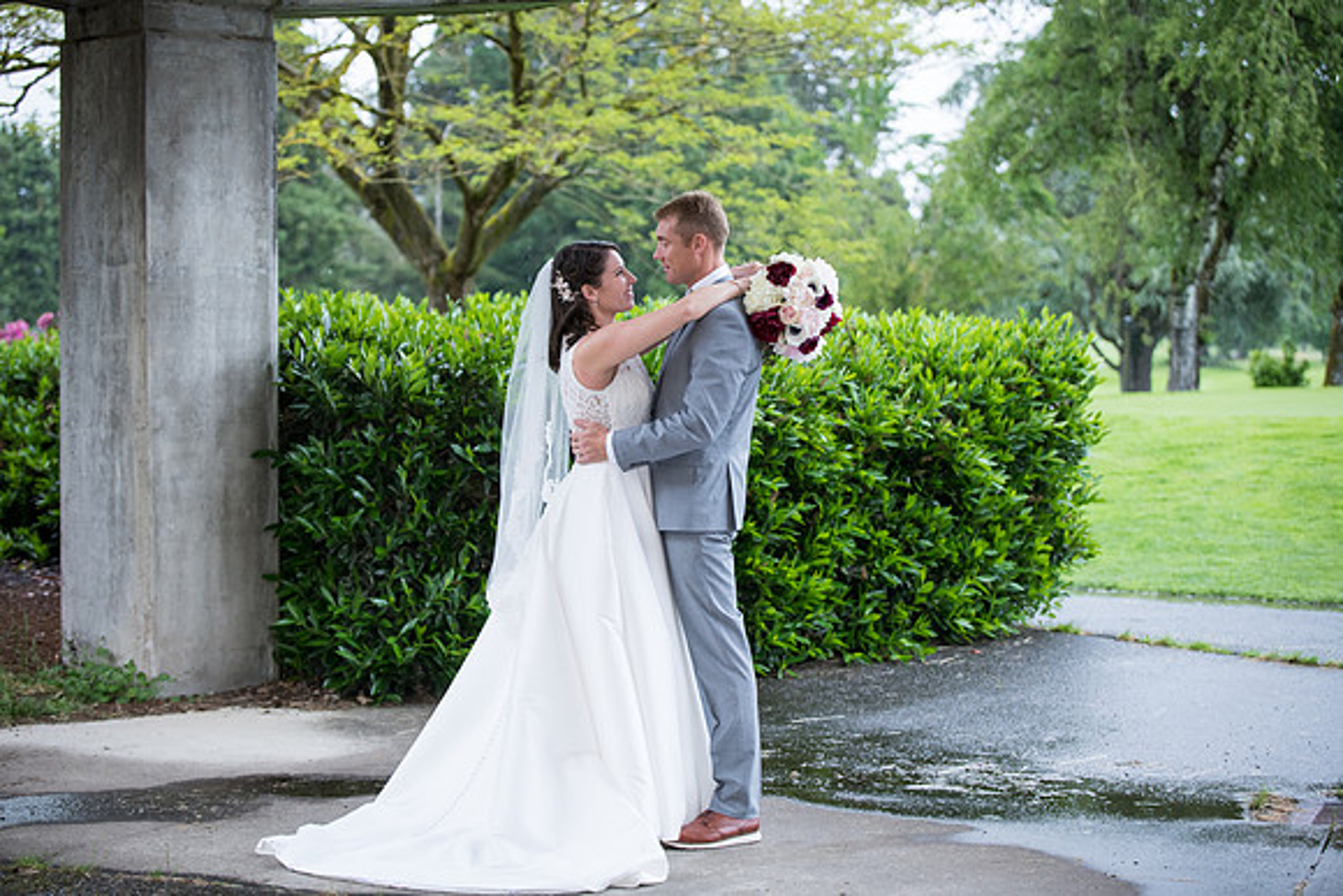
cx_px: 672
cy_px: 448
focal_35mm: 70
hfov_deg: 28.8
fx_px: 2612
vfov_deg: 19.5
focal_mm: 70
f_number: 3.2
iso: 400
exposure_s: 1/320
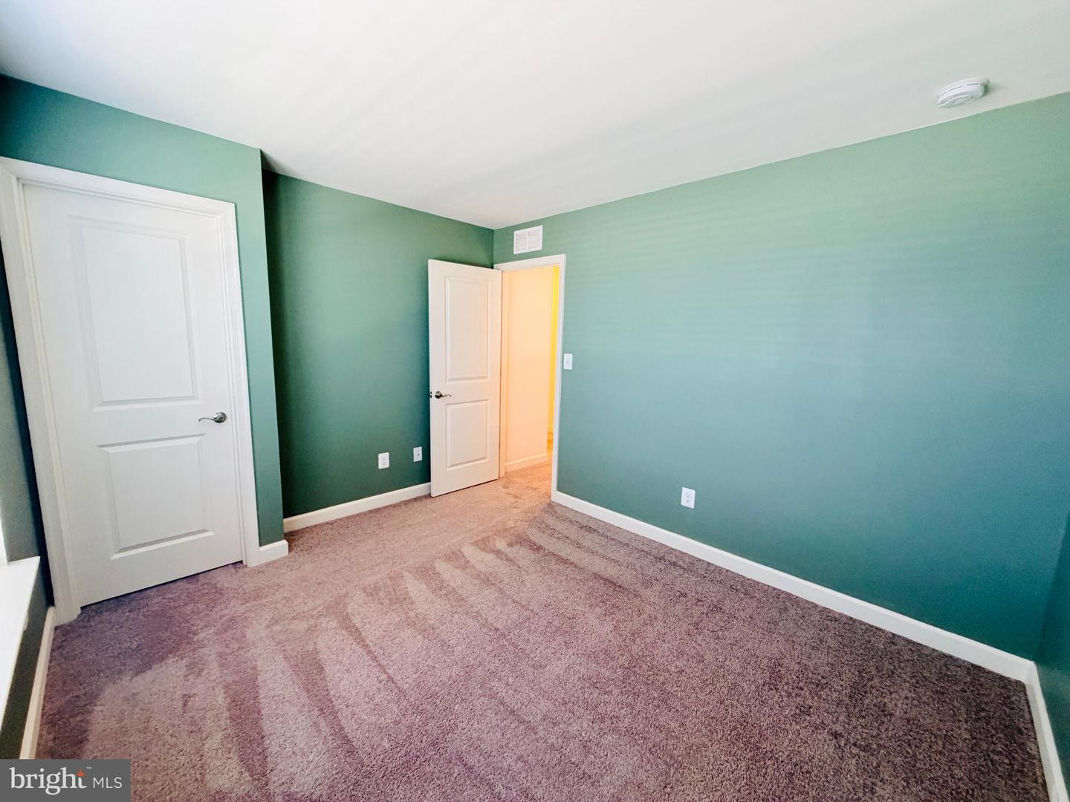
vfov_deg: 85.7
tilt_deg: -8.4
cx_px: 535
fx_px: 433
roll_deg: -1.4
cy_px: 401
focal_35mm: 14
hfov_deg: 102.1
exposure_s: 1/101
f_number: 2.2
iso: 320
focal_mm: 2.22
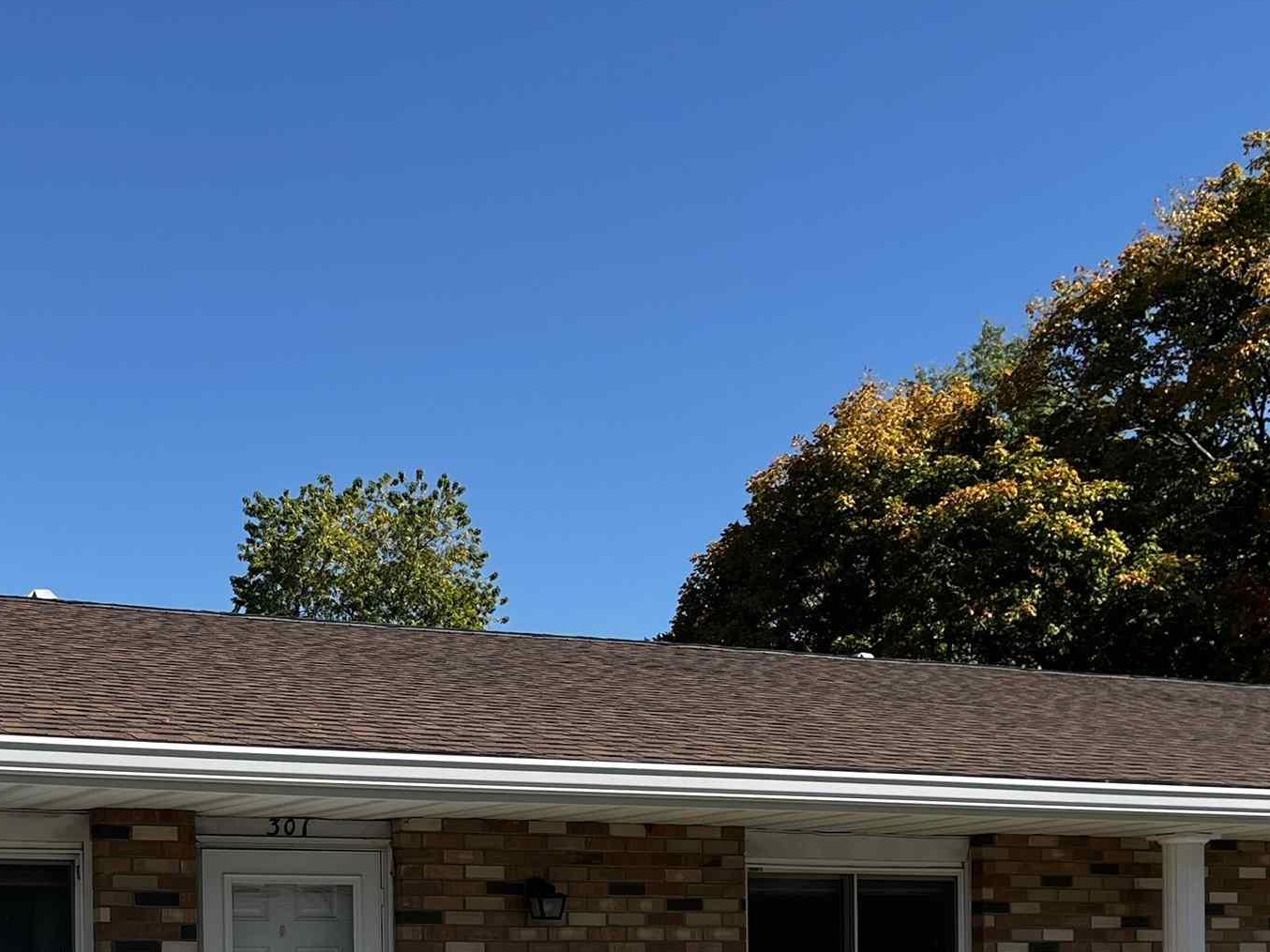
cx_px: 172
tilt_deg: -0.2
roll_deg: +1.2
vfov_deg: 23.4
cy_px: 1029
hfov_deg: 31.4
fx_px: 2164
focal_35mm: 59
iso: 50
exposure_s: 1/3745
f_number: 1.6
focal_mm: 5.1
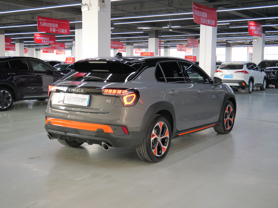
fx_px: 353
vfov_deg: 32.9
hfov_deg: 42.9
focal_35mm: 44
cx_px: 139
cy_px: 104
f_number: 4.2
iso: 800
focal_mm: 22
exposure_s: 1/20
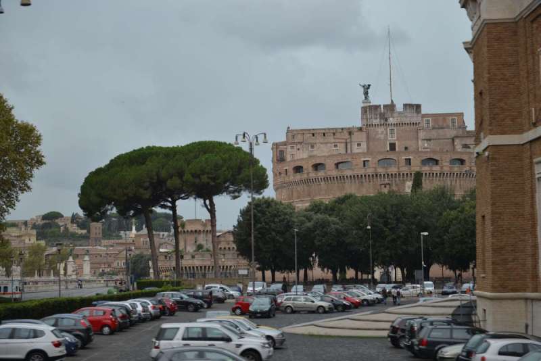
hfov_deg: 28.8
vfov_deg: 19.5
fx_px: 1052
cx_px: 270
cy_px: 180
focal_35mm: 70
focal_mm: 70
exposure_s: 1/80
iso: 220
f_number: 2.8
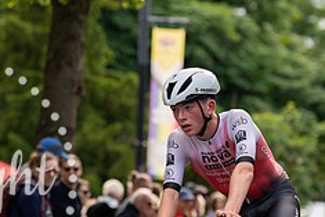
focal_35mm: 316
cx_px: 162
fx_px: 2854
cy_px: 110
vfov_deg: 4.4
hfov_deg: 6.5
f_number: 3.2
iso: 400
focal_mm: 128
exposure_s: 1/1000
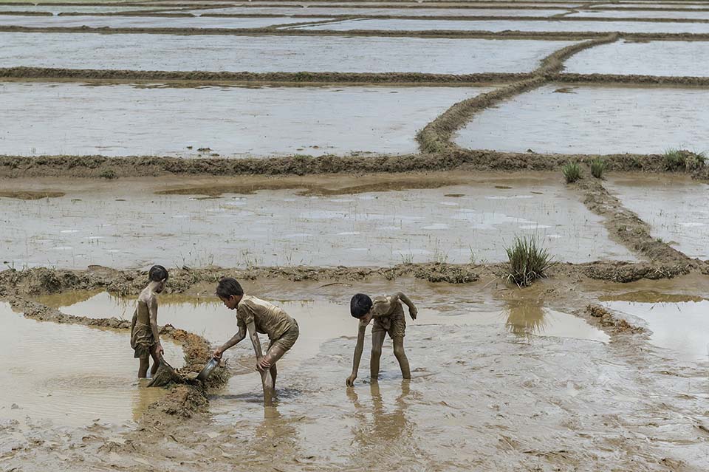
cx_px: 354
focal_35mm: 70
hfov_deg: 28.9
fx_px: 1378
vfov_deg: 19.4
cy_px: 236
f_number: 7.1
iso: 1250
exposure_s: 1/8000
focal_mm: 70
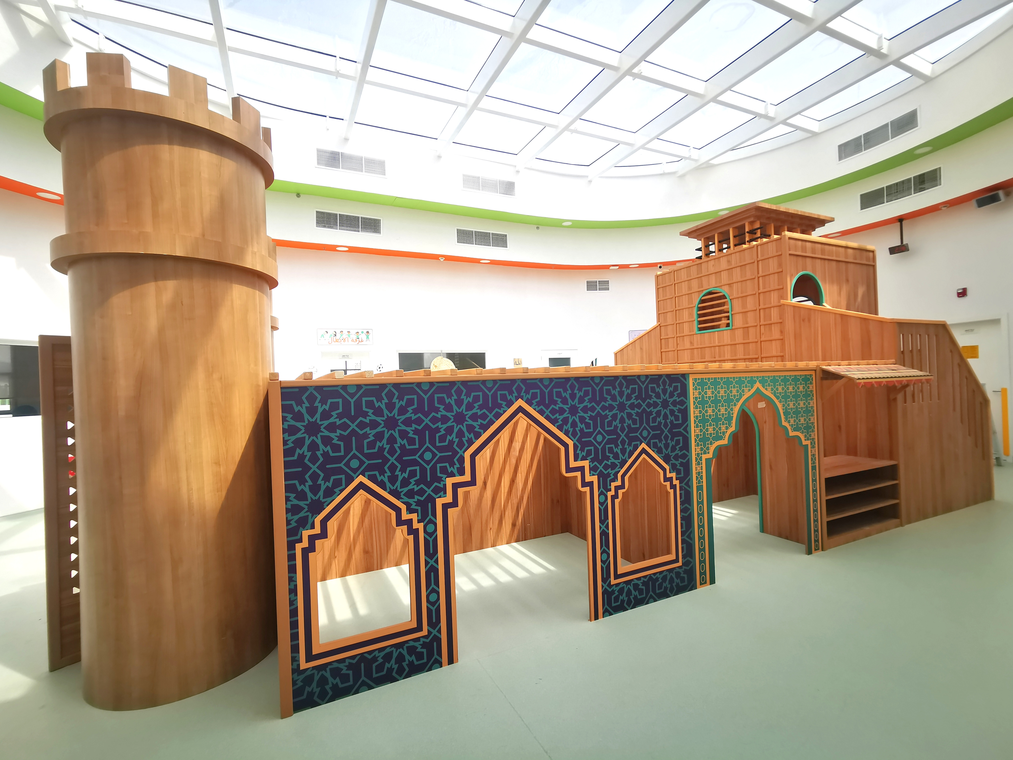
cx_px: 506
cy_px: 380
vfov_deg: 78.1
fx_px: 468
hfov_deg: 94.5
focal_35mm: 16
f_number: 2.2
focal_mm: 2.35
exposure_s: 1/190
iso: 50
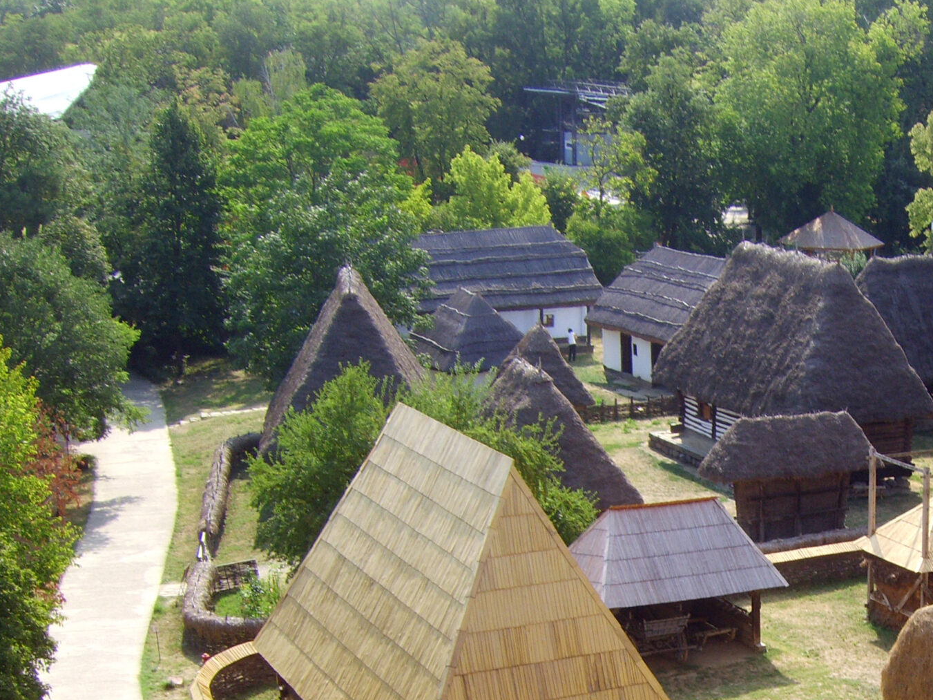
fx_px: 1940
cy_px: 640
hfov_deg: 26.0
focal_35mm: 72
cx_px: 867
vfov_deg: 20.0
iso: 50
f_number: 5.1
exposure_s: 1/160
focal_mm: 7.8
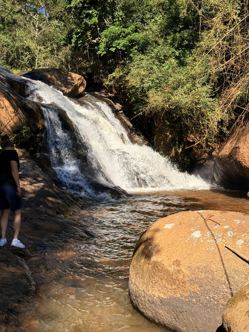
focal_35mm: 48
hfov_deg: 30.3
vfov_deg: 39.7
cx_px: 124
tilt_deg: -1.0
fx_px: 460
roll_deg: -0.3
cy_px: 166
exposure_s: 1/3226
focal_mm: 6.76
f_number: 1.78
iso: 80
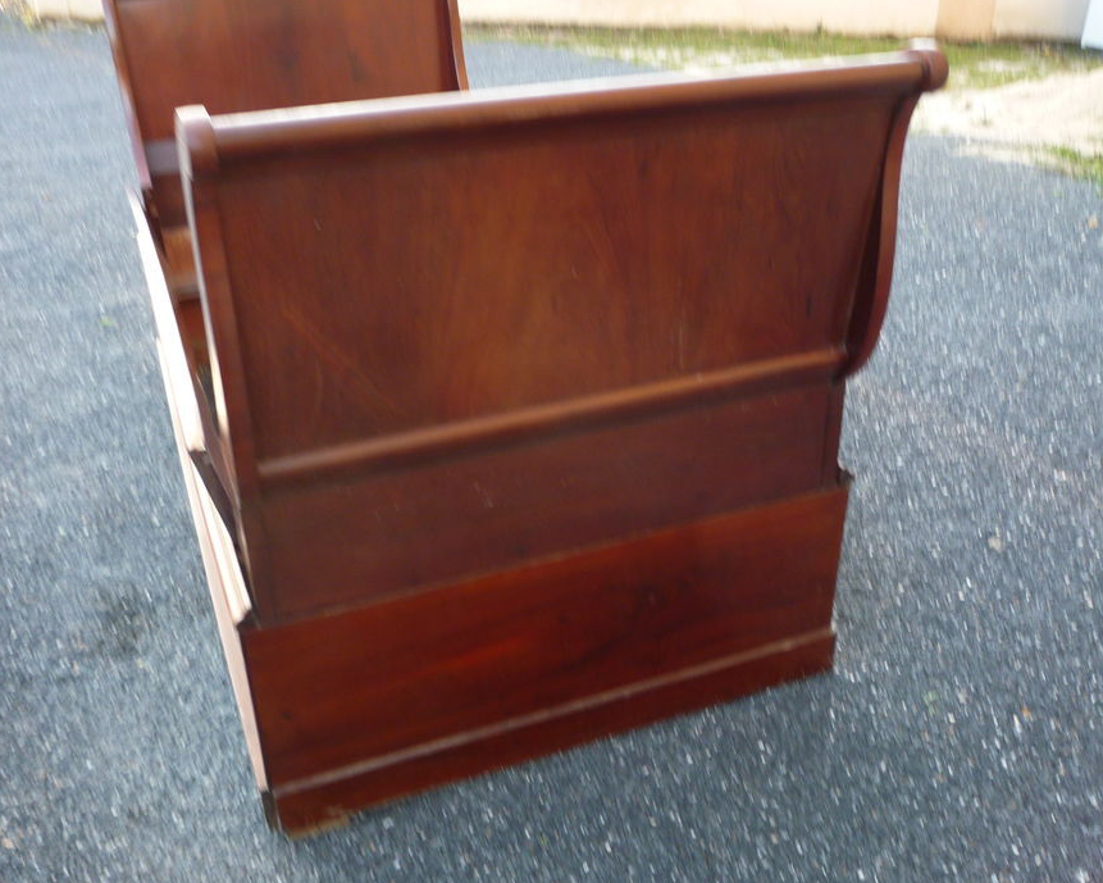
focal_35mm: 34
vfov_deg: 43.3
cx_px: 544
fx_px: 1110
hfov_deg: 52.8
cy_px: 414
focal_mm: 5.2
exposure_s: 1/30
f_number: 3.3
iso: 160
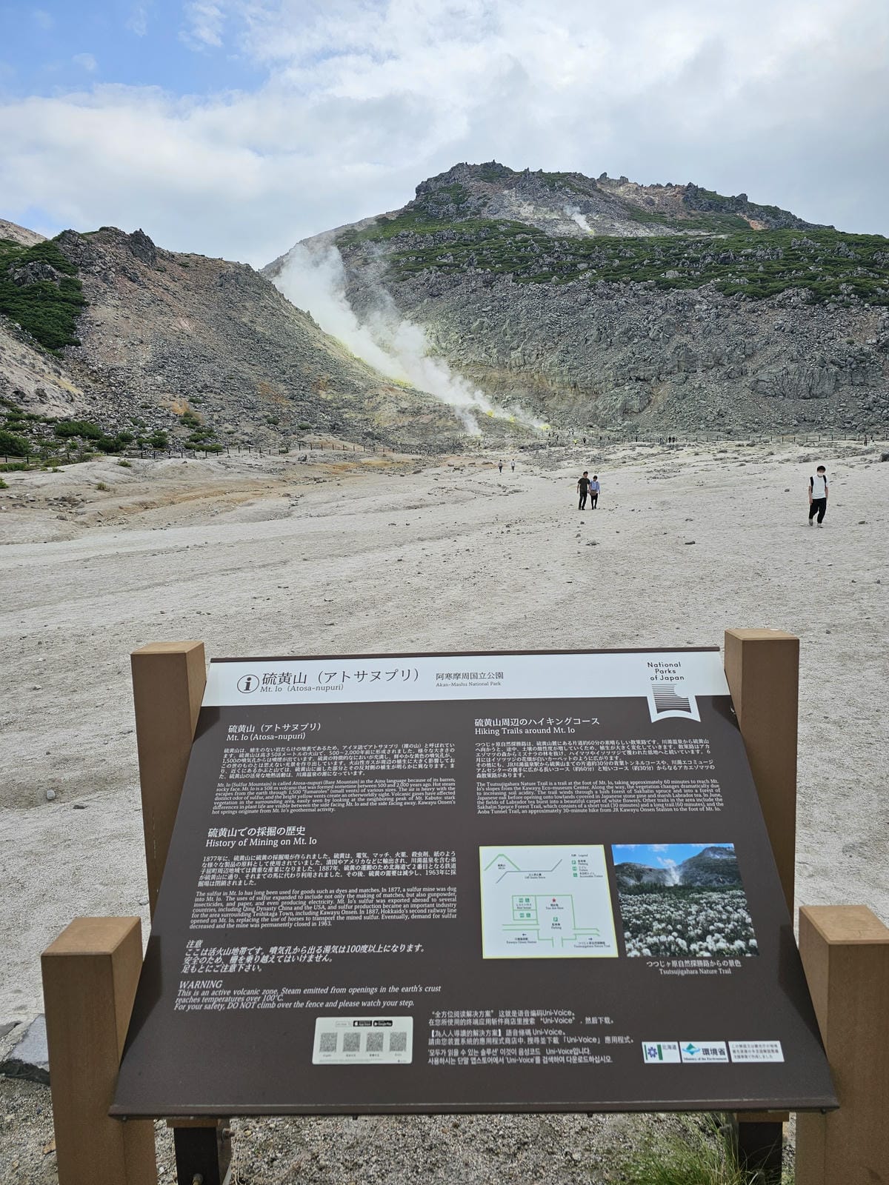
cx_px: 444
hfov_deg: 58.9
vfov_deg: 73.9
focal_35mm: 23
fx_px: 788
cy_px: 592
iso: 16
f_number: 1.7
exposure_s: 1/1422
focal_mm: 6.3
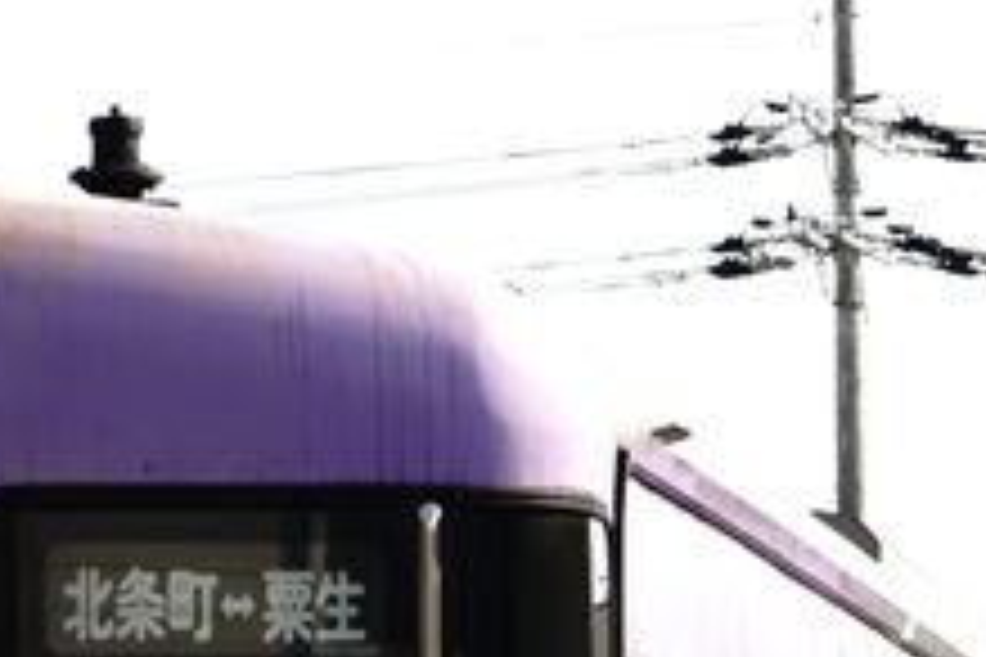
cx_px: 1013
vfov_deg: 4.1
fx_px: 9147
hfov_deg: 6.2
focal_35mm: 334
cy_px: 1098
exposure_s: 1/500
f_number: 5
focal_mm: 61
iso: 125
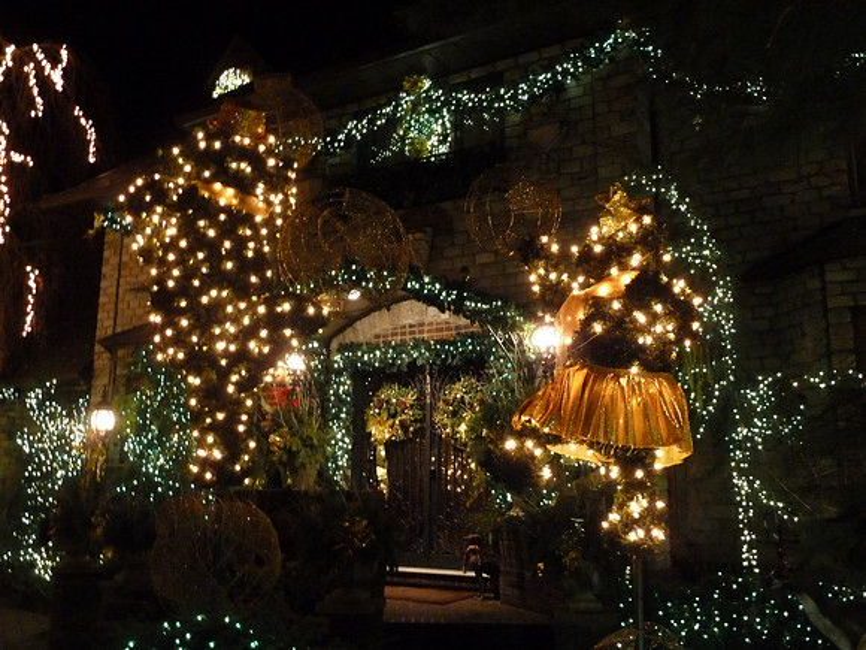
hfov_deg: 56.8
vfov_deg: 44.2
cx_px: 433
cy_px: 325
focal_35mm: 32
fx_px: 801
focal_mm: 5.3
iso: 800
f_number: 3.5
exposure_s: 1/10
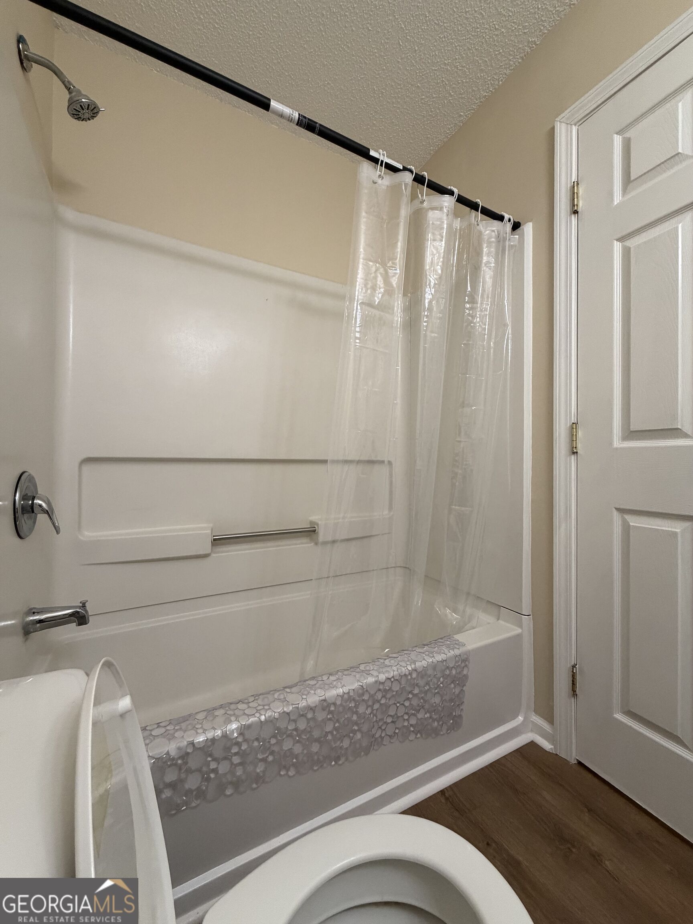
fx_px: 374
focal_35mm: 14
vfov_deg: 102.1
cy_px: 462
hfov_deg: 85.7
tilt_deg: +0.8
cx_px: 346
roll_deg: -0.4
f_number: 2.2
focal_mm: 2.22
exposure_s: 1/60
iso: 250
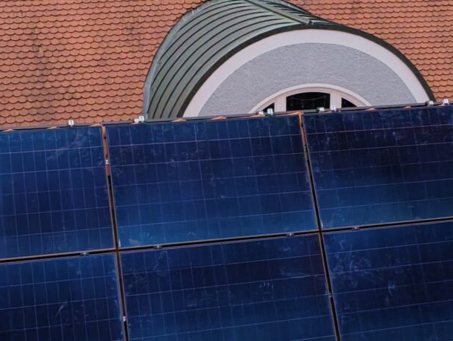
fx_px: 877
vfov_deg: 21.9
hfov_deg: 28.9
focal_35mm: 67
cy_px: 204
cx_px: 281
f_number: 2.2
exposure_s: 1/2000
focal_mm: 3.05
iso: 400
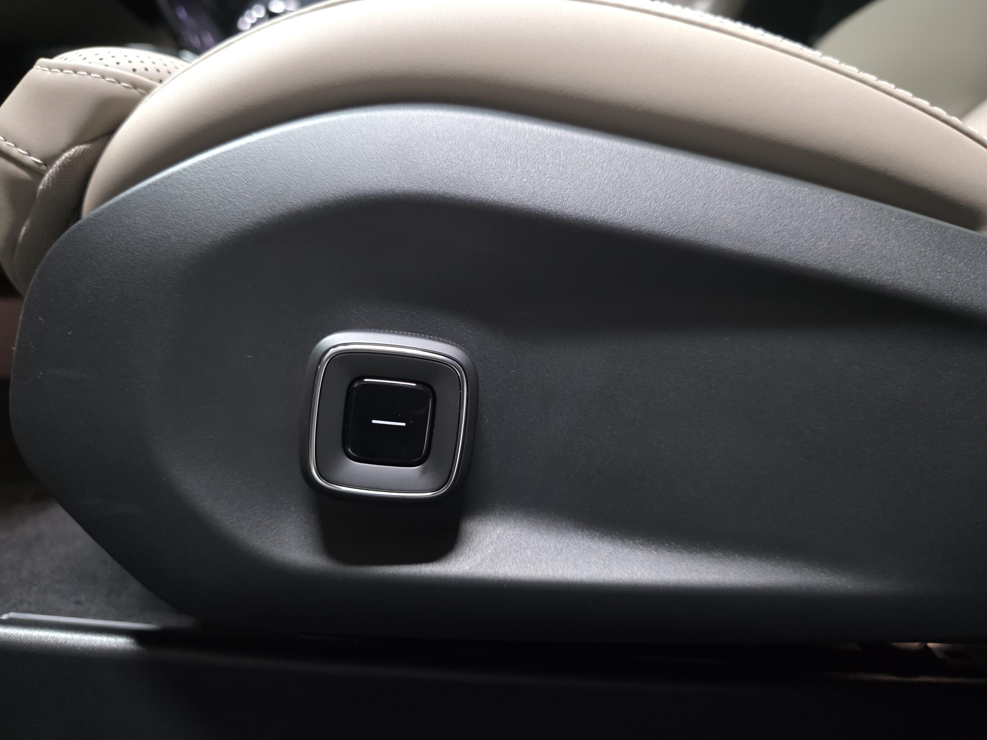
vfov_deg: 58.9
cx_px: 494
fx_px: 656
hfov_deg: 73.9
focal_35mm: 23
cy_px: 370
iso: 1250
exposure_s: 1/20
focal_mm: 6.3
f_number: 1.7
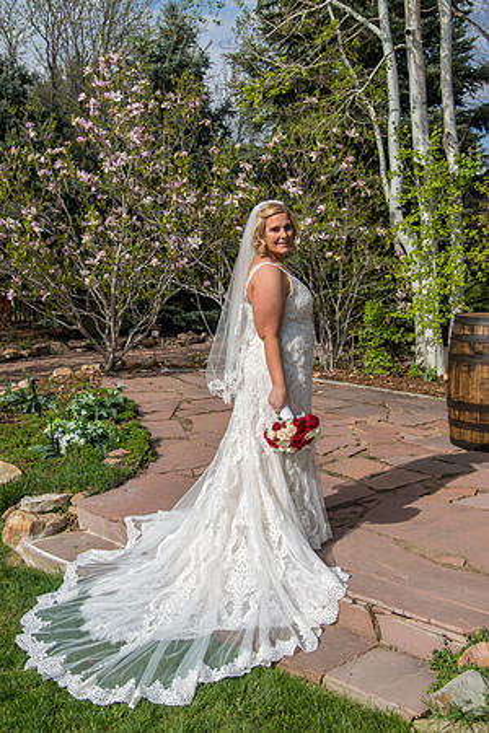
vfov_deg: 50.7
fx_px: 774
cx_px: 244
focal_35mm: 38
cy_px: 366
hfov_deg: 35.1
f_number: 5.6
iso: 80
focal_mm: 38
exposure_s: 1/800
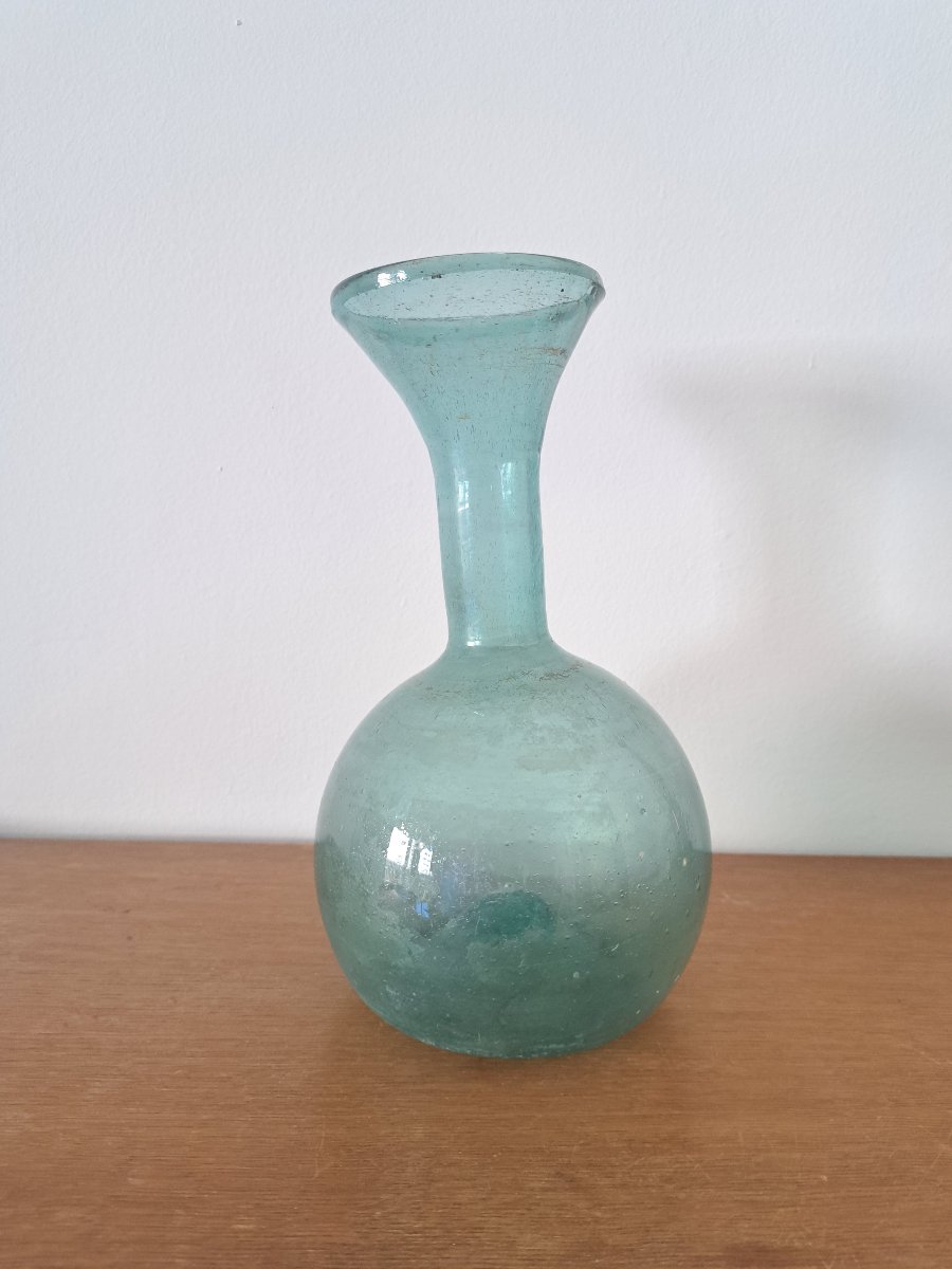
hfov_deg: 56.8
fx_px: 880
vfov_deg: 71.6
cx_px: 476
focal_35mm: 24
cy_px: 634
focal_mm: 5.23
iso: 125
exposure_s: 1/50
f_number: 1.8
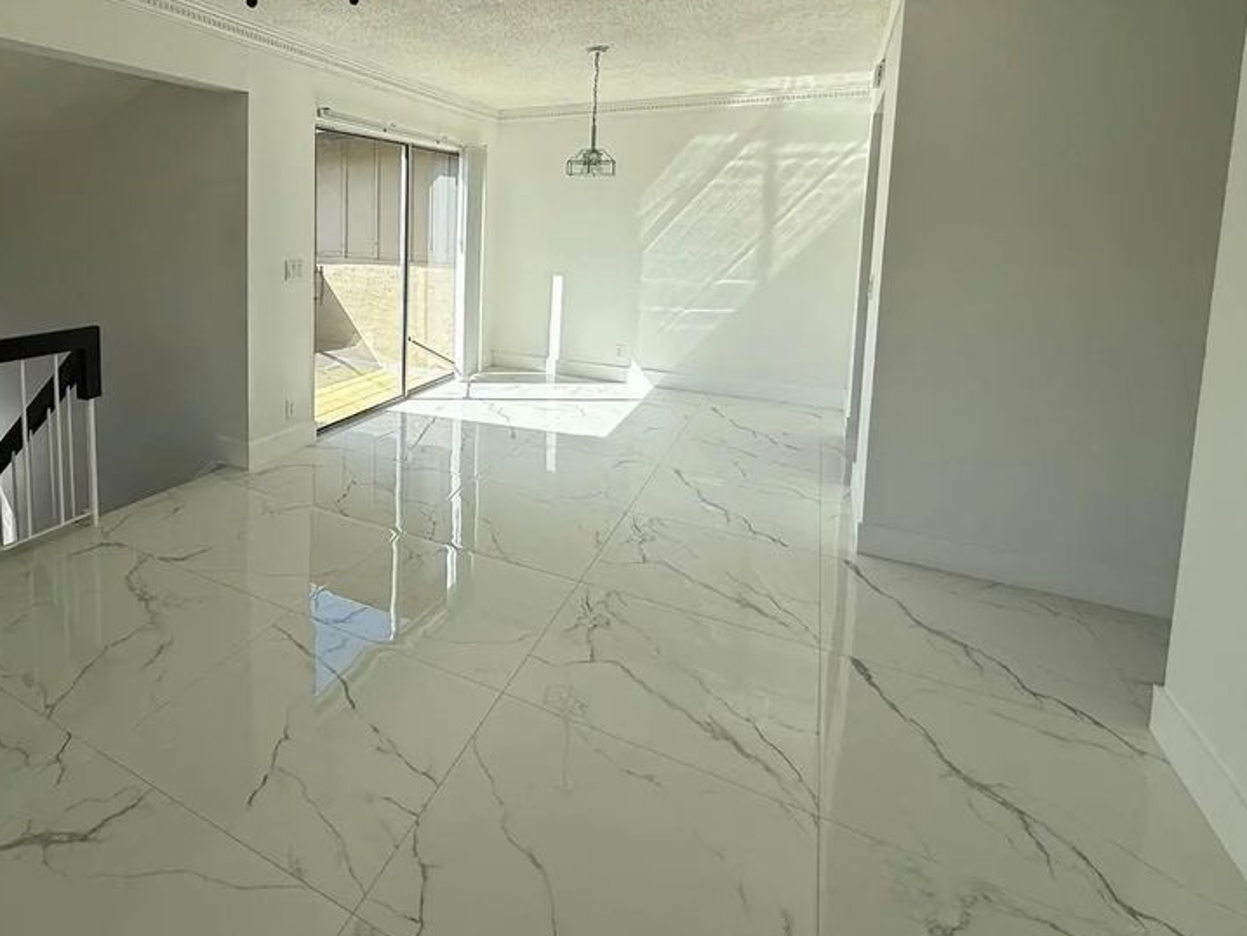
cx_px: 379
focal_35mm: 20
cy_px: 292
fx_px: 721
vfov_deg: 63.8
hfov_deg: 78.0
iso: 50
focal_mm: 2.22
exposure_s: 1/1125
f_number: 2.2
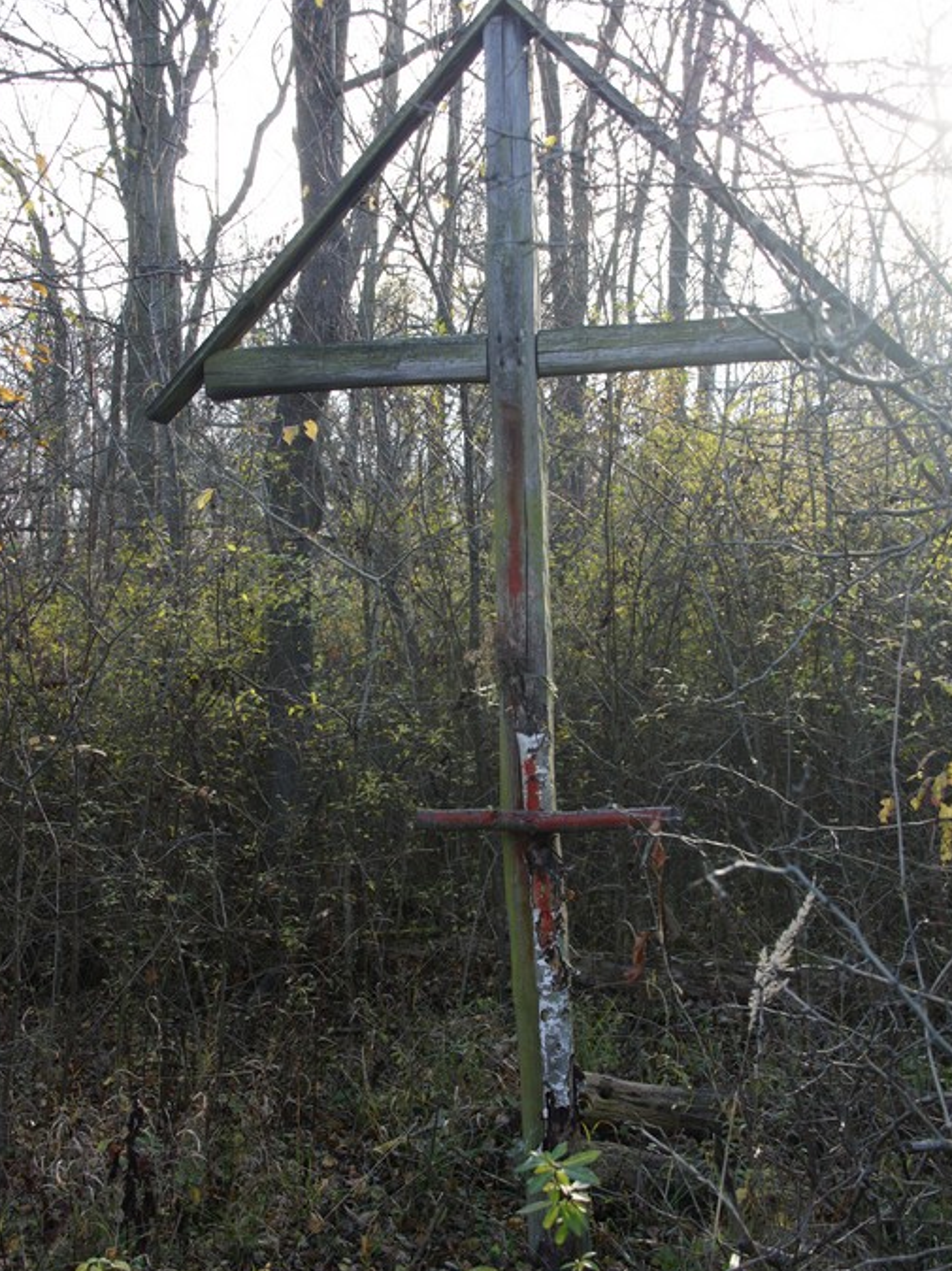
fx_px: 1688
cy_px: 660
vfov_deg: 41.2
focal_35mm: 46
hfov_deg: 31.5
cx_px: 476
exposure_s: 1/60
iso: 200
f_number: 6.3
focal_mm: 28
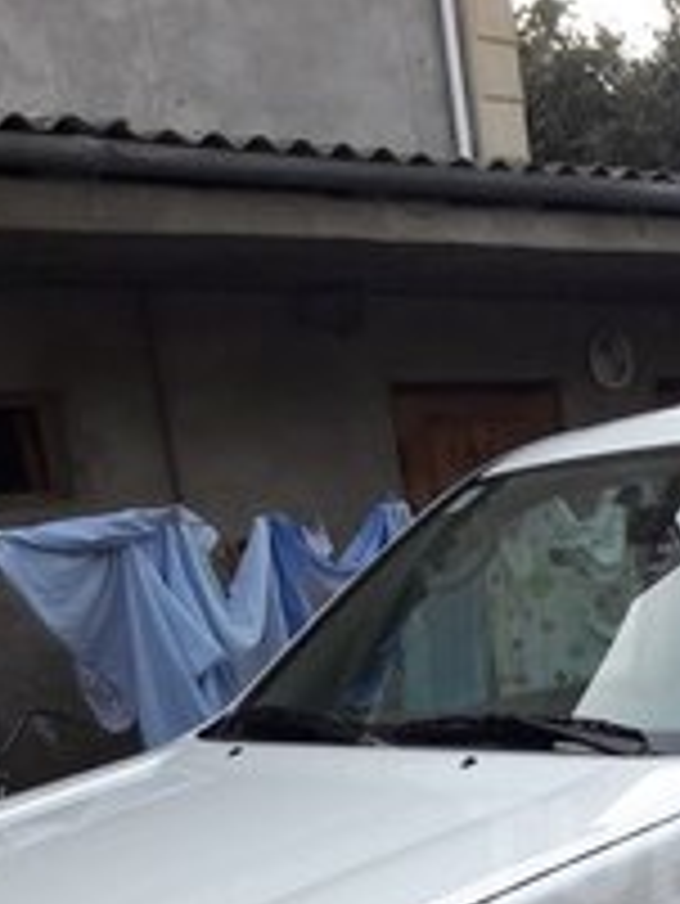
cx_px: 811
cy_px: 850
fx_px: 1805
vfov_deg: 27.0
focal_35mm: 69
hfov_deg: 20.0
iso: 40
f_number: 1.9
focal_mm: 3.7
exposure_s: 1/218
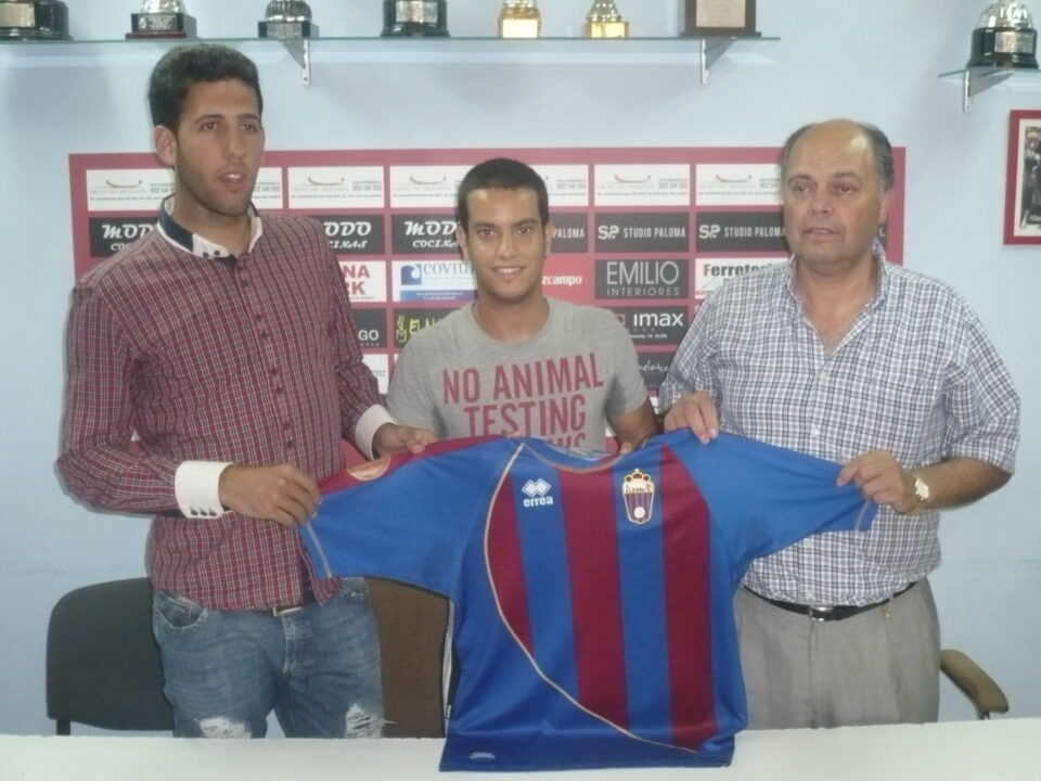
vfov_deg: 35.1
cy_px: 390
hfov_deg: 45.8
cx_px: 520
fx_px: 1233
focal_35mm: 41
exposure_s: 1/30
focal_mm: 5.8
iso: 320
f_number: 2.8
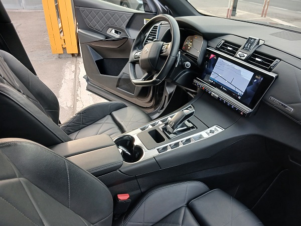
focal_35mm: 27
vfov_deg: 51.4
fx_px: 235
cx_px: 150
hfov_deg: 65.3
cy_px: 113
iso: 80
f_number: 1.8
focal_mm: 3.98
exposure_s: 1/50
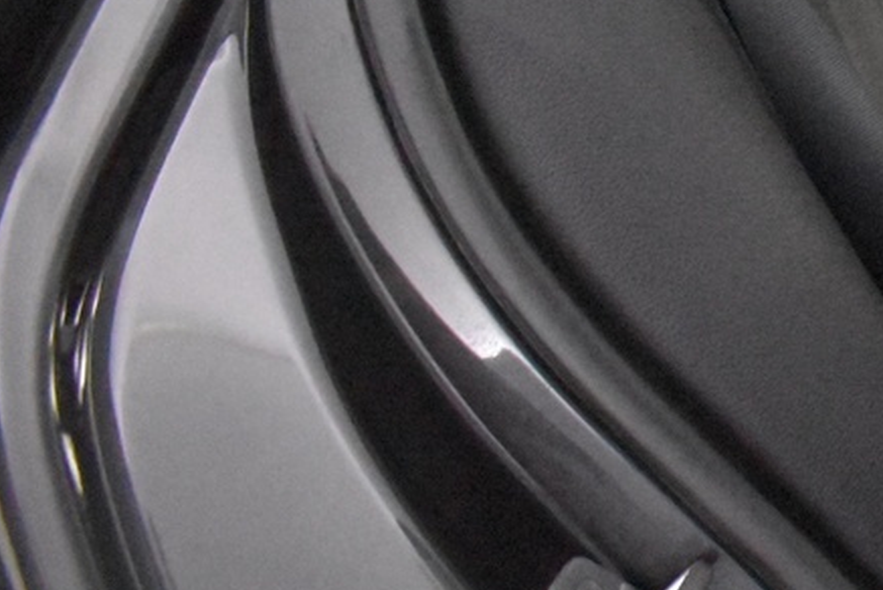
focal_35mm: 100
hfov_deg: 16.9
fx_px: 2454
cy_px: -4
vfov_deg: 13.5
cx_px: 1592
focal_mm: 18
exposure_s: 1/60
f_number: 3.5
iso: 10000
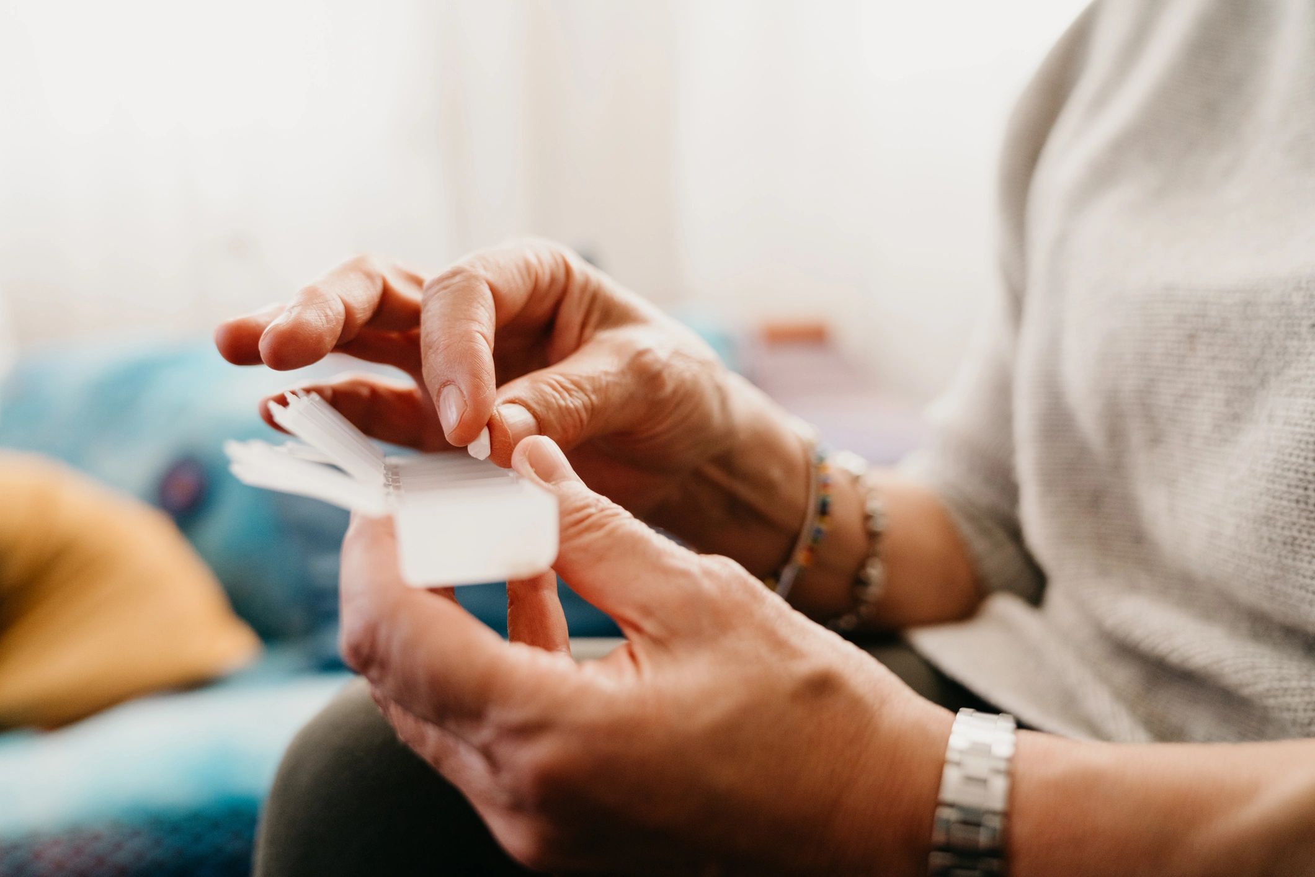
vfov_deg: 38.9
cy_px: 438
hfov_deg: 55.8
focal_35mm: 34
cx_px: 658
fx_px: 1242
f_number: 2.8
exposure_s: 1/160
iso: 1250
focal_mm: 34
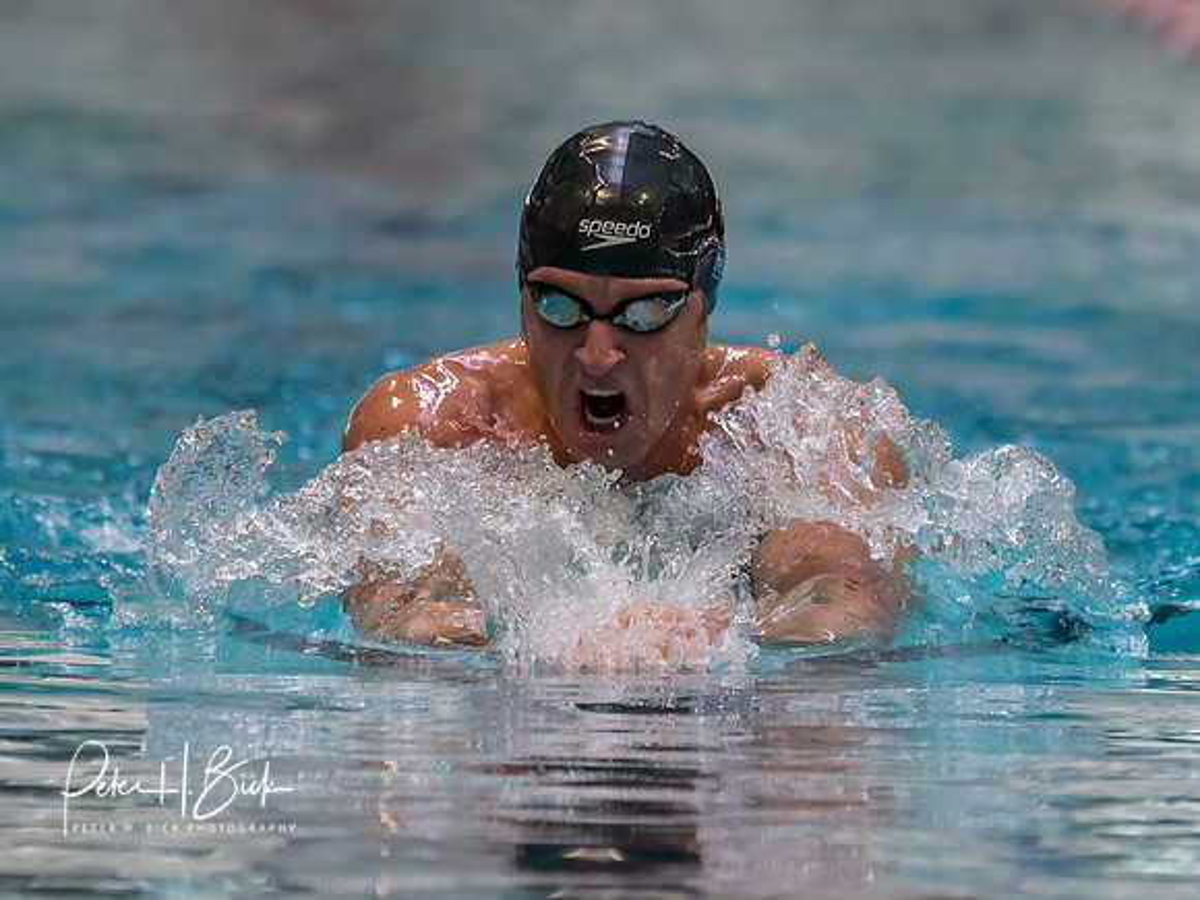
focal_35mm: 637
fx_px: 22090
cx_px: 608
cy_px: 387
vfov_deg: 2.3
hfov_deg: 3.1
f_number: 2.8
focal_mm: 200
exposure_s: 1/1000
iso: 2000
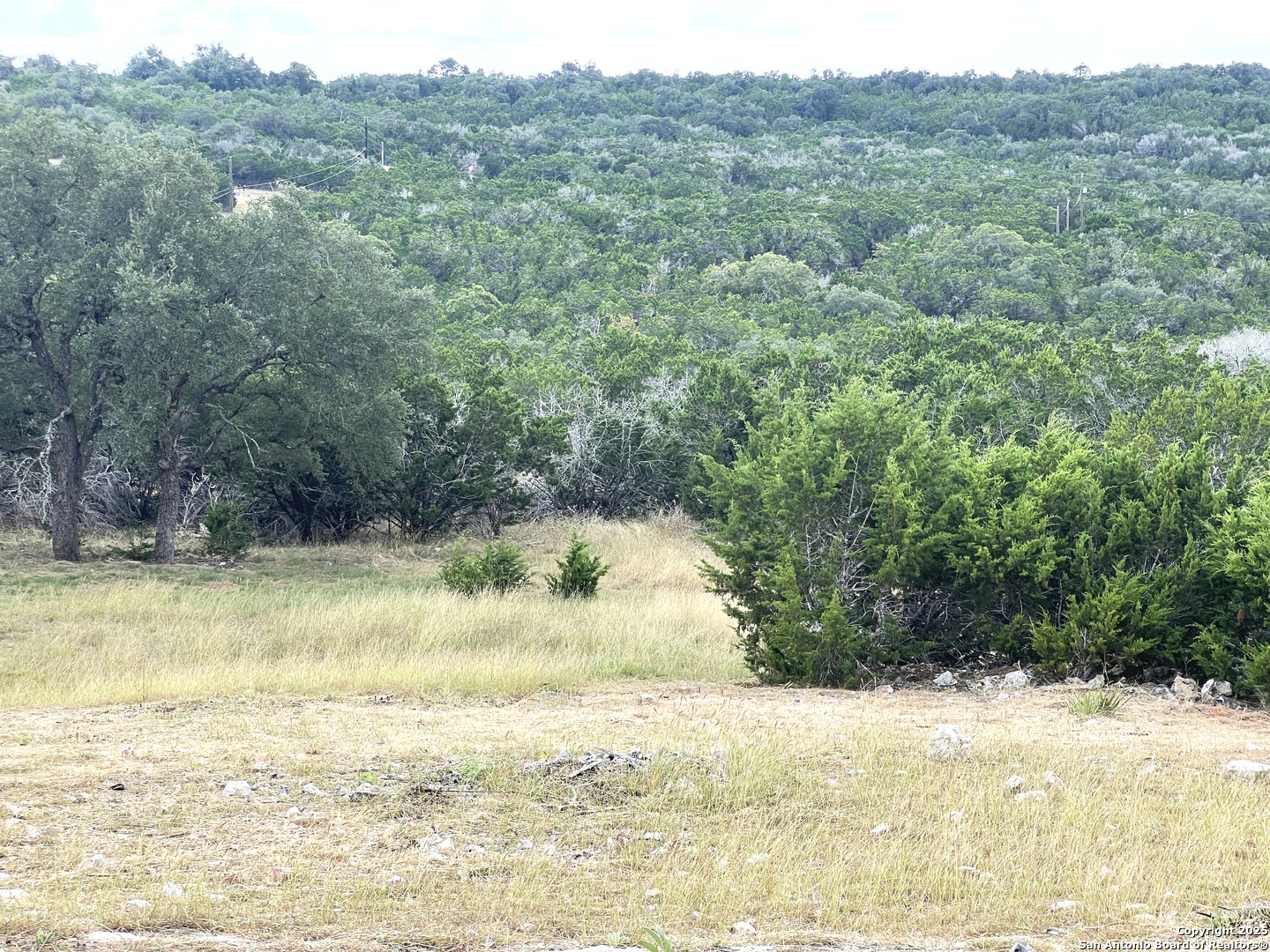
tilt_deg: -7.6
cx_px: 635
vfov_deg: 19.1
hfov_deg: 25.3
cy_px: 476
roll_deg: -0.5
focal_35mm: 77
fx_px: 2825
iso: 32
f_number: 2.8
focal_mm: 9
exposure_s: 1/276
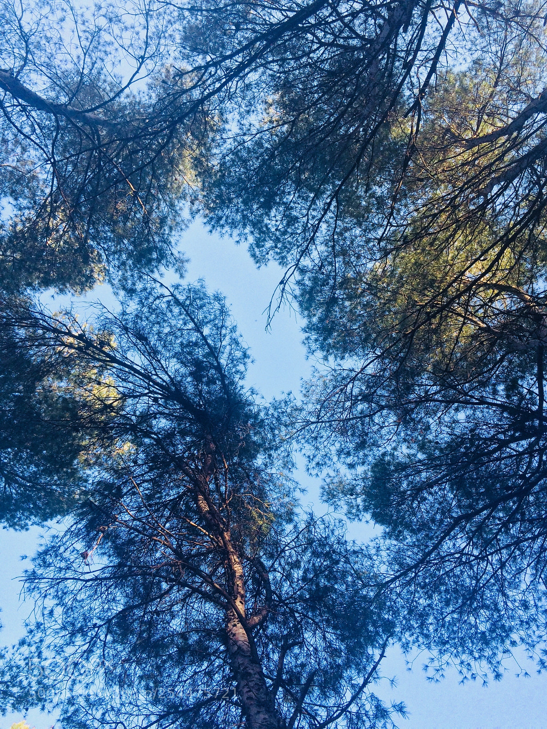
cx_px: 274
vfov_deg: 61.7
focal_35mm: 29
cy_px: 364
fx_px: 611
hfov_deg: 48.2
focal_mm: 4.15
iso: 32
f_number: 2.2
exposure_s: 1/461
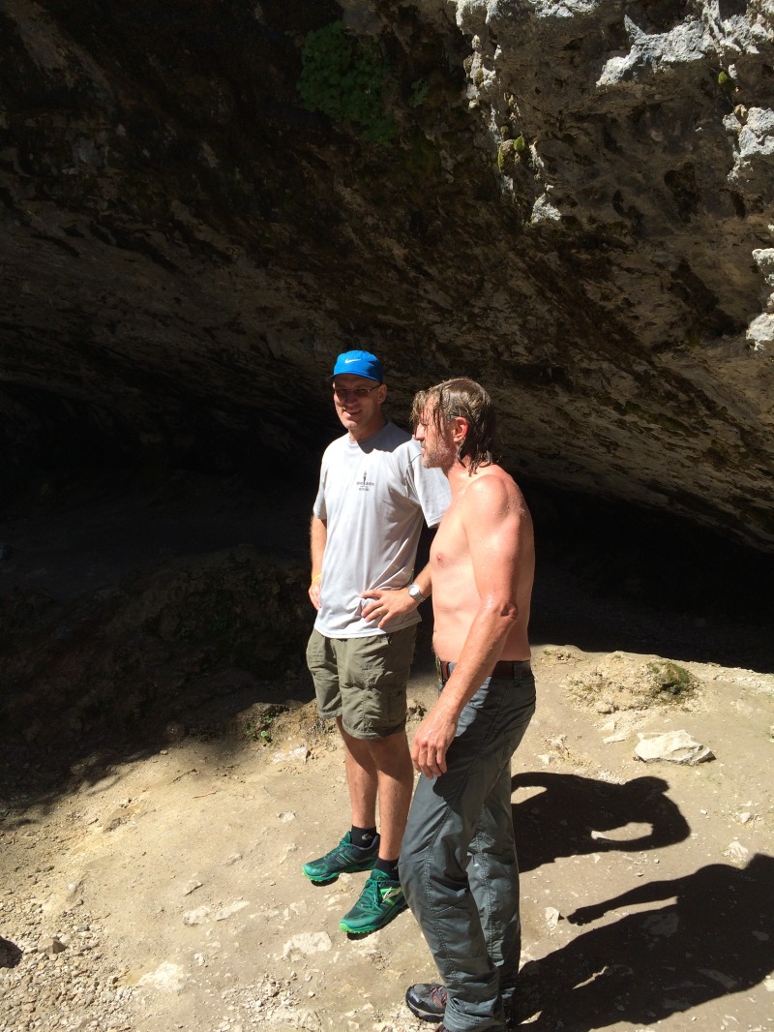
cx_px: 387
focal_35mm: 29
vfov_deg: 61.6
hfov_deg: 48.2
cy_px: 516
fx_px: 864
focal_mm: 4.15
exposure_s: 1/1282
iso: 32
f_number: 2.2
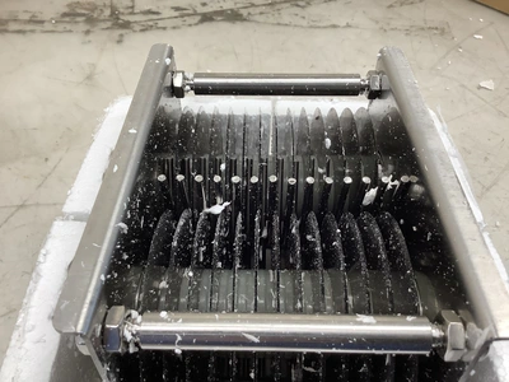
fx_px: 456
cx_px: 254
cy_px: 191
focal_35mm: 31
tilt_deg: -48.9
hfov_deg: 58.4
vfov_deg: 45.4
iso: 100
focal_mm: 3.3
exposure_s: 1/120
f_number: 2.4
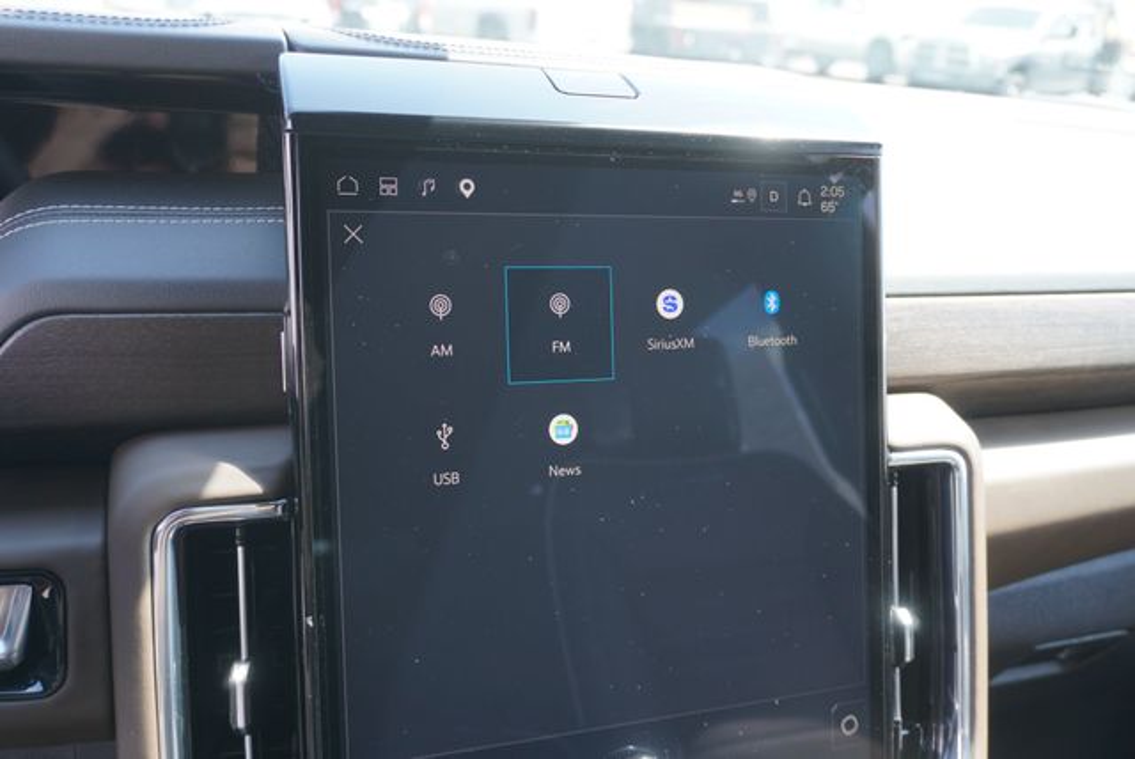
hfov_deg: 59.4
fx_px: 994
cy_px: 380
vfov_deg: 41.8
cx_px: 568
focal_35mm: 32
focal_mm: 21
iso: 125
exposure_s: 1/60
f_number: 4
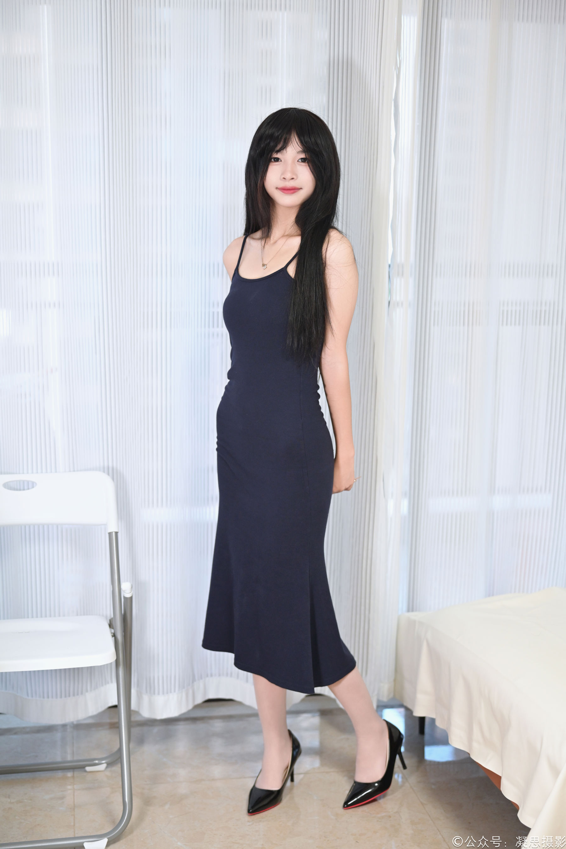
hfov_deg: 27.5
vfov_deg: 40.3
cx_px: 283
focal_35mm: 49
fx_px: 1155
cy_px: 424
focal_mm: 49
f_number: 2.2
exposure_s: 1/100
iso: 1100
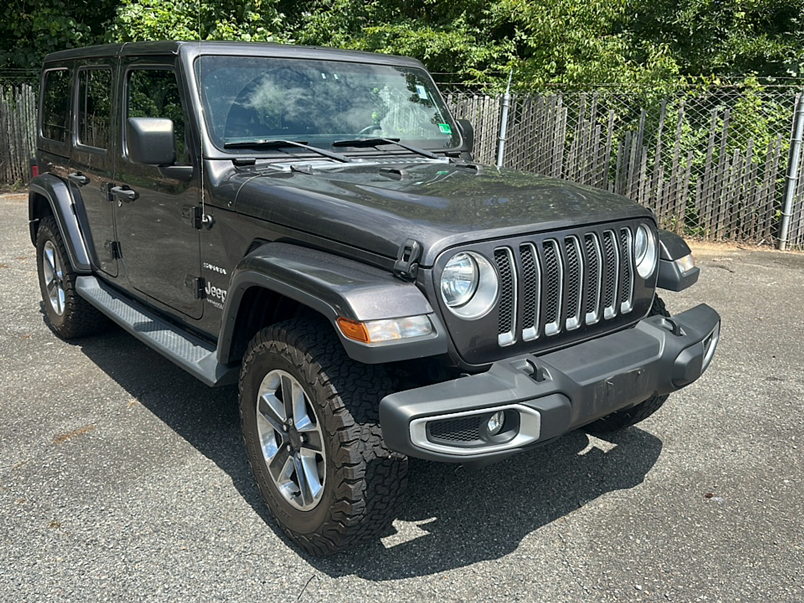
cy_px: 302
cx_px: 402
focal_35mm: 25
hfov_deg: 69.4
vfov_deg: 54.9
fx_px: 581
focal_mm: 6.86
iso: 80
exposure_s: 1/2674
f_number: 1.78
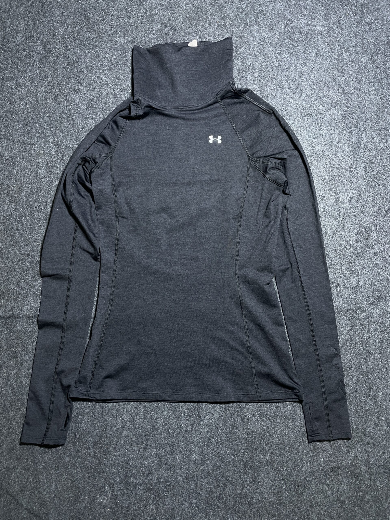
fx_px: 391
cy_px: 260
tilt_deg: -57.3
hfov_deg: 53.1
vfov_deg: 67.3
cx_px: 195
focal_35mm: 26
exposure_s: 1/50
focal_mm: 4.2
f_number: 1.6
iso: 160
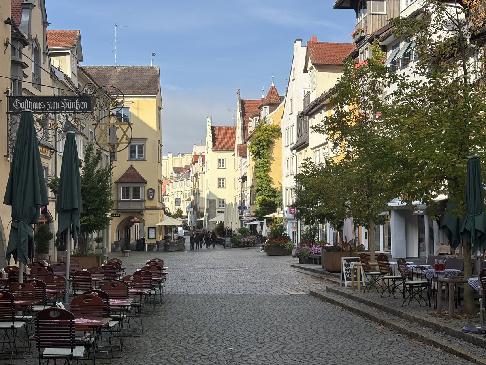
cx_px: 243
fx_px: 730
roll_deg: +0.5
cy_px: 182
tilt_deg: +3.7
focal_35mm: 52
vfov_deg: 28.0
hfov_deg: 36.8
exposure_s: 1/2747
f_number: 1.6
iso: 32
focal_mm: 5.96
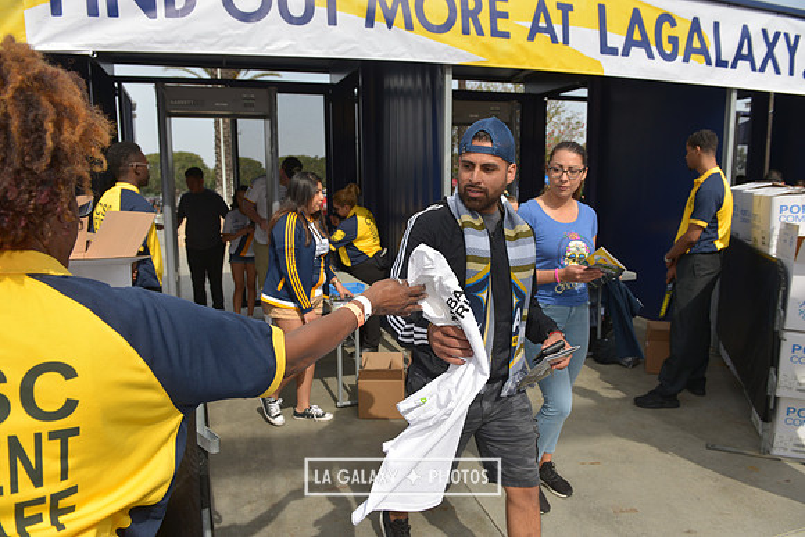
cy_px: 268
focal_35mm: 24
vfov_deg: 53.2
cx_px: 402
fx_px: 537
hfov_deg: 73.7
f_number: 5.6
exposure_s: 1/1250
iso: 200
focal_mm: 24
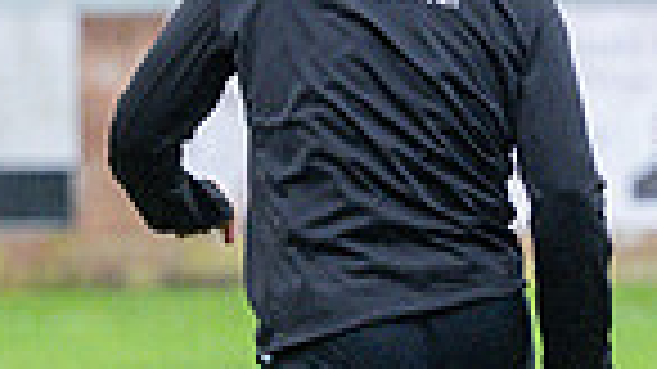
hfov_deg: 1.9
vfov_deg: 1.1
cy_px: 284
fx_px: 19591
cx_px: 1130
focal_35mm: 1125
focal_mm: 155
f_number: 2.8
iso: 800
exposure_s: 1/1000
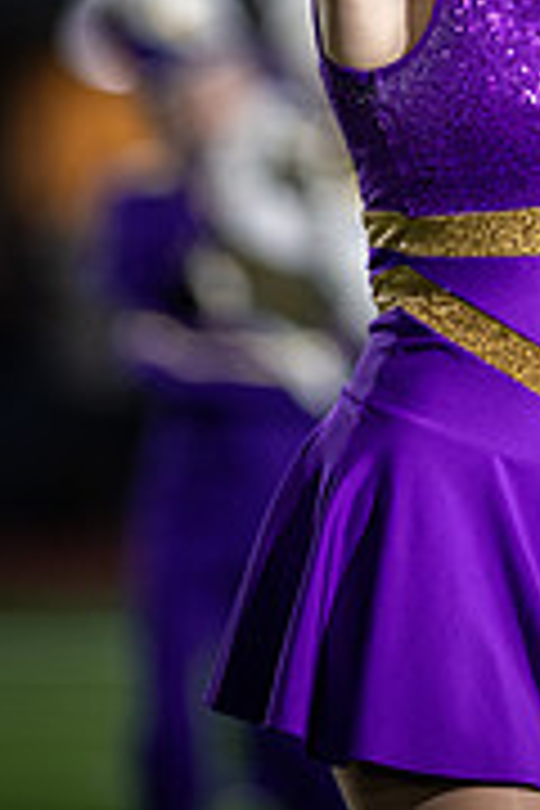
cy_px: -108
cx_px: 580
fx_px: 16874
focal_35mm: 750
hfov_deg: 1.8
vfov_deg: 2.7
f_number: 2.8
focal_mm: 300
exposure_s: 1/500
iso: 1400
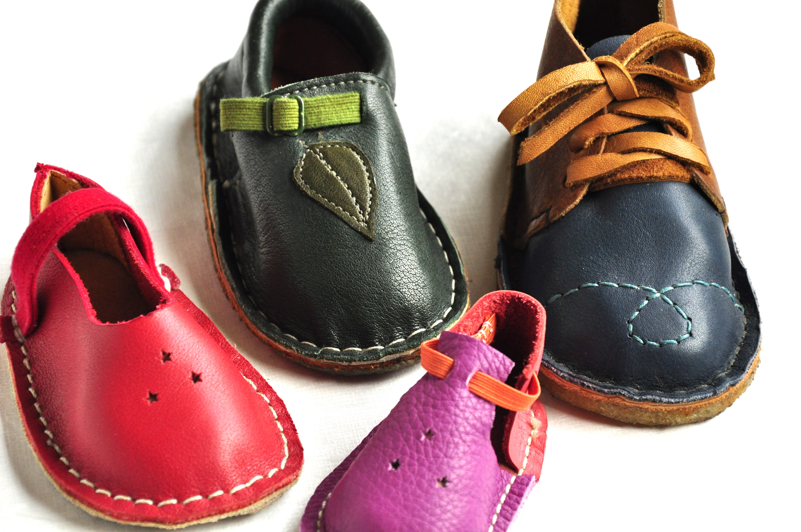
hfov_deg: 14.9
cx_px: 400
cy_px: 266
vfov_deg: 9.9
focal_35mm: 138
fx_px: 3067
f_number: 8
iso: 800
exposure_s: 1/350
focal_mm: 92
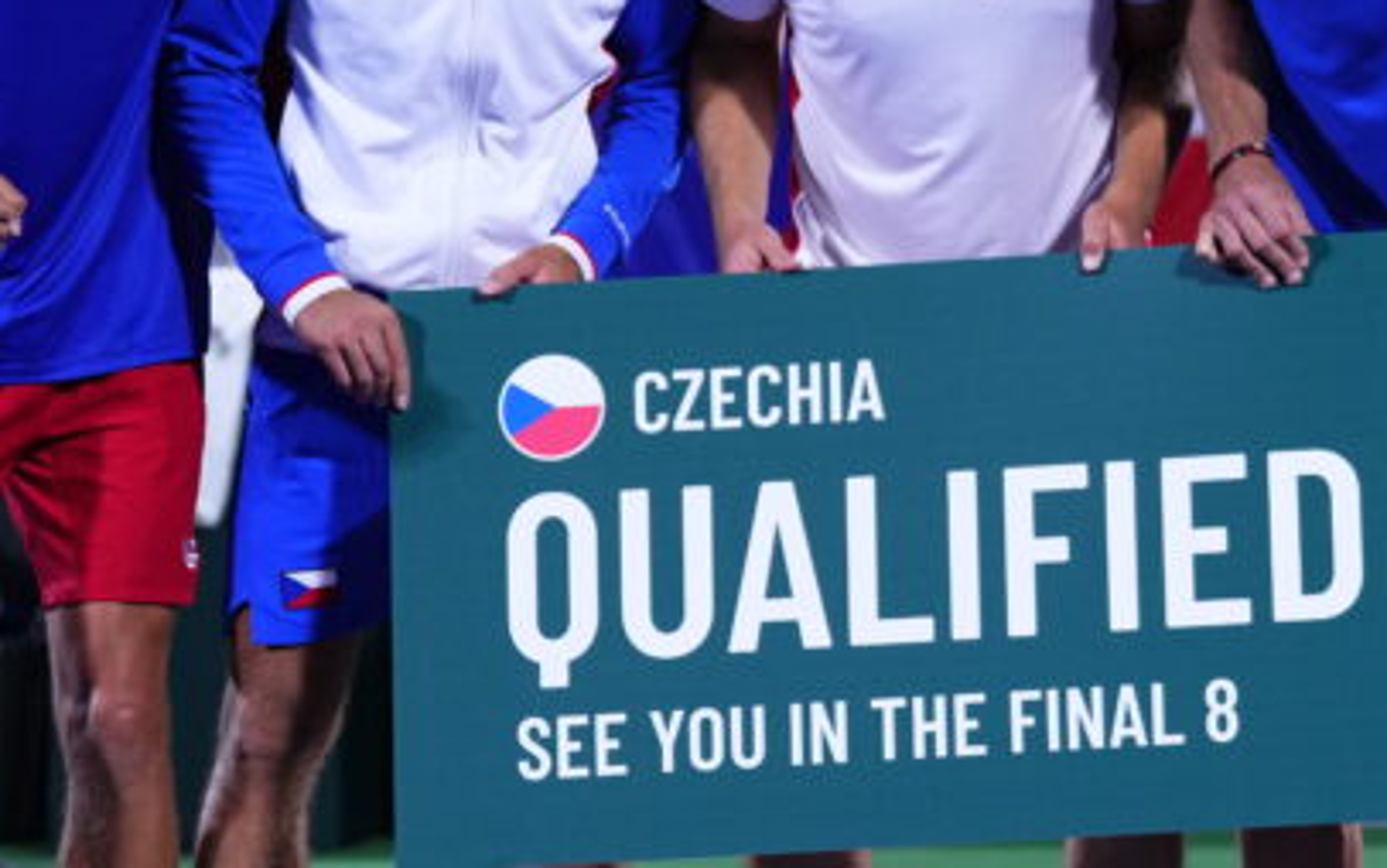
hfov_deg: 9.2
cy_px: 258
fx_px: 8545
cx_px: 1363
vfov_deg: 5.8
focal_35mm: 226
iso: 2000
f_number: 2.8
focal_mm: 88
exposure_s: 1/1250
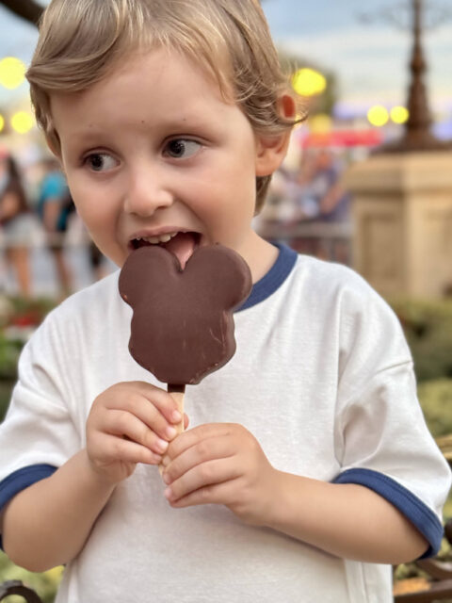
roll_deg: +2.2
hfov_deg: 30.3
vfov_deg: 39.7
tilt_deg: -6.7
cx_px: 226
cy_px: 302
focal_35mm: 48
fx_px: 836
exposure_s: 1/30
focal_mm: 6.76
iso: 640
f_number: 1.78
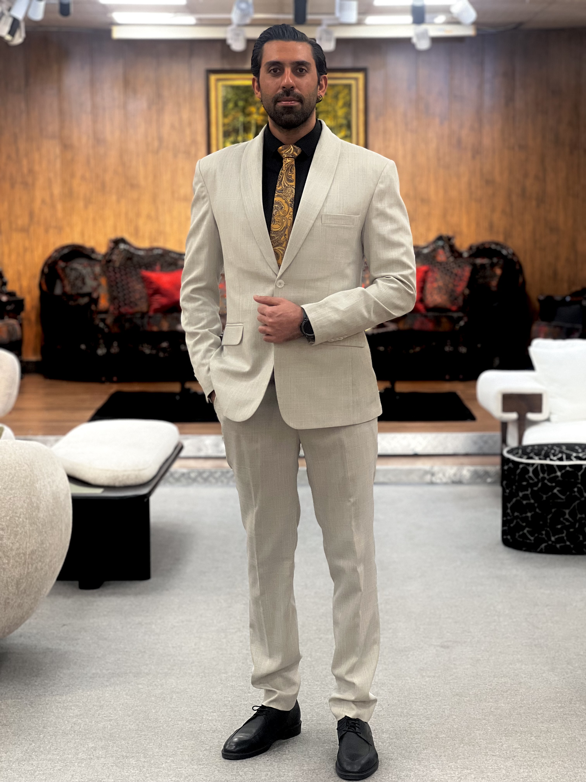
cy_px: 391
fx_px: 1738
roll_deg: +0.0
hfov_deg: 19.1
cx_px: 293
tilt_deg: -5.2
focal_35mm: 77
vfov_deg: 25.3
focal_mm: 9
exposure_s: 1/100
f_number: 2.8
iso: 200
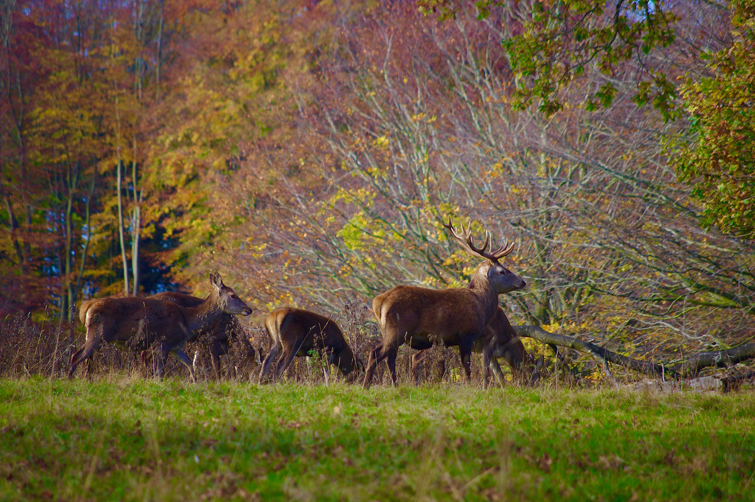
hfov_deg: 6.9
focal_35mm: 300
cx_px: 378
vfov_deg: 4.6
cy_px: 251
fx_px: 6284
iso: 200
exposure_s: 1/250
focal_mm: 200
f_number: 5.6
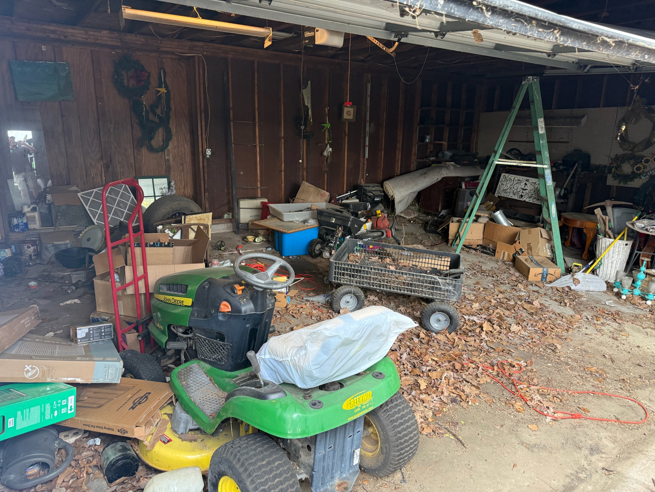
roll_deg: -1.6
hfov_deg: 71.6
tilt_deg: -14.0
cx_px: 328
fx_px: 454
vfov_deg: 56.8
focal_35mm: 24
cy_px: 246
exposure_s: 1/76
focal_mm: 6.76
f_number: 1.78
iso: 200
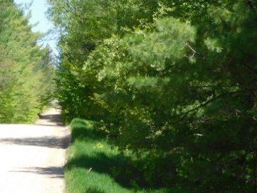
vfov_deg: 10.3
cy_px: 48
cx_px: 158
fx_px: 1069
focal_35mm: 144
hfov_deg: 13.7
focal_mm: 14.2
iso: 125
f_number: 4.4
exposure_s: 1/400
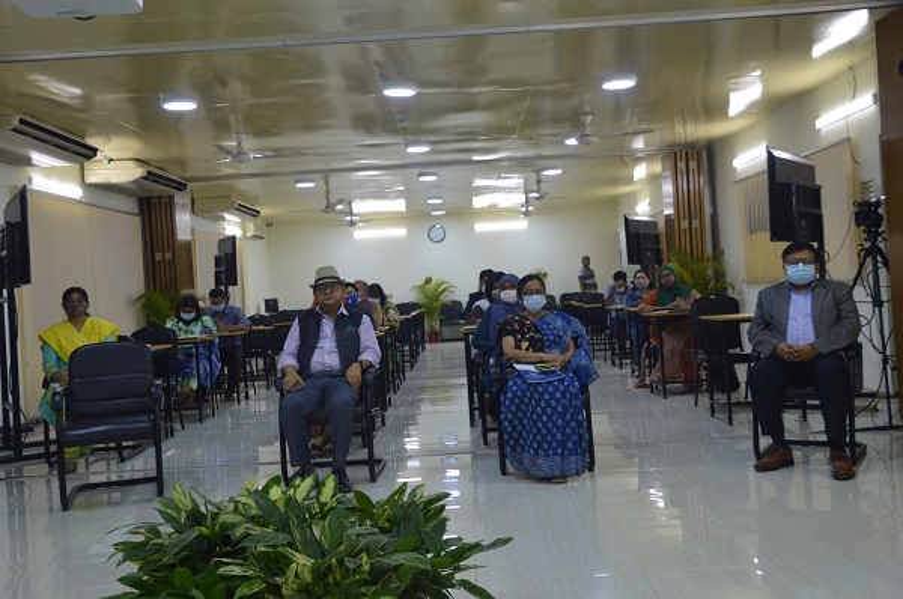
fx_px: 902
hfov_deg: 53.2
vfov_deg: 36.8
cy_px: 300
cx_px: 452
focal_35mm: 36
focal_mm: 24
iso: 400
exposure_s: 1/125
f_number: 5.6
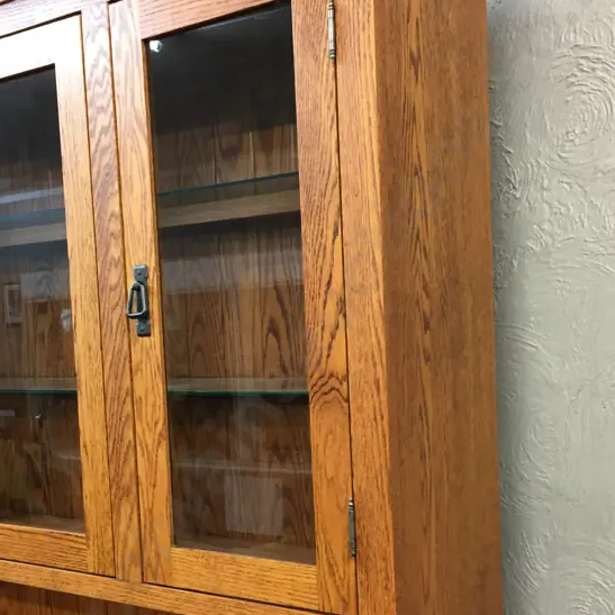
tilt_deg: -2.5
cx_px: 272
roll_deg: +2.6
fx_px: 965
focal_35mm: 48
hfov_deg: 35.3
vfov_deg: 35.1
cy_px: 394
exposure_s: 1/17
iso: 64
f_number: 2.2
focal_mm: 4.15
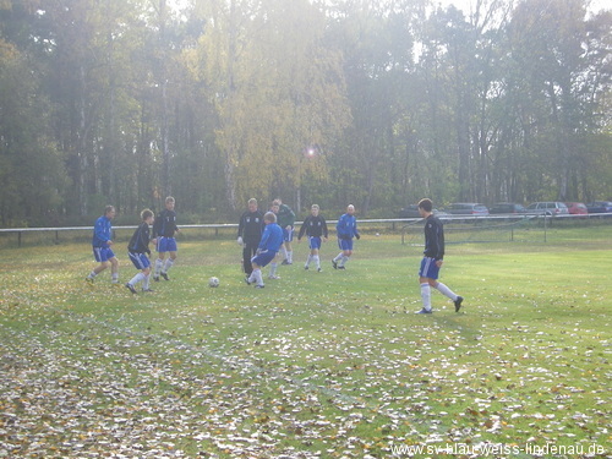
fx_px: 1167
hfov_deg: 29.4
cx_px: 306
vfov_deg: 22.3
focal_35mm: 66
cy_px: 230
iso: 64
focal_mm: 11.7
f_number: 4.1
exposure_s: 1/200
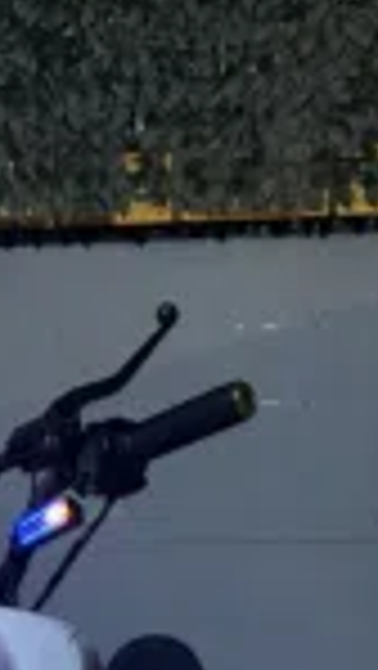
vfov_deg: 26.6
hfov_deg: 17.1
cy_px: 814
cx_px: 54
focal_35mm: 70
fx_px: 1245
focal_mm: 6.86
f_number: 1.78
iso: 250
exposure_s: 1/53
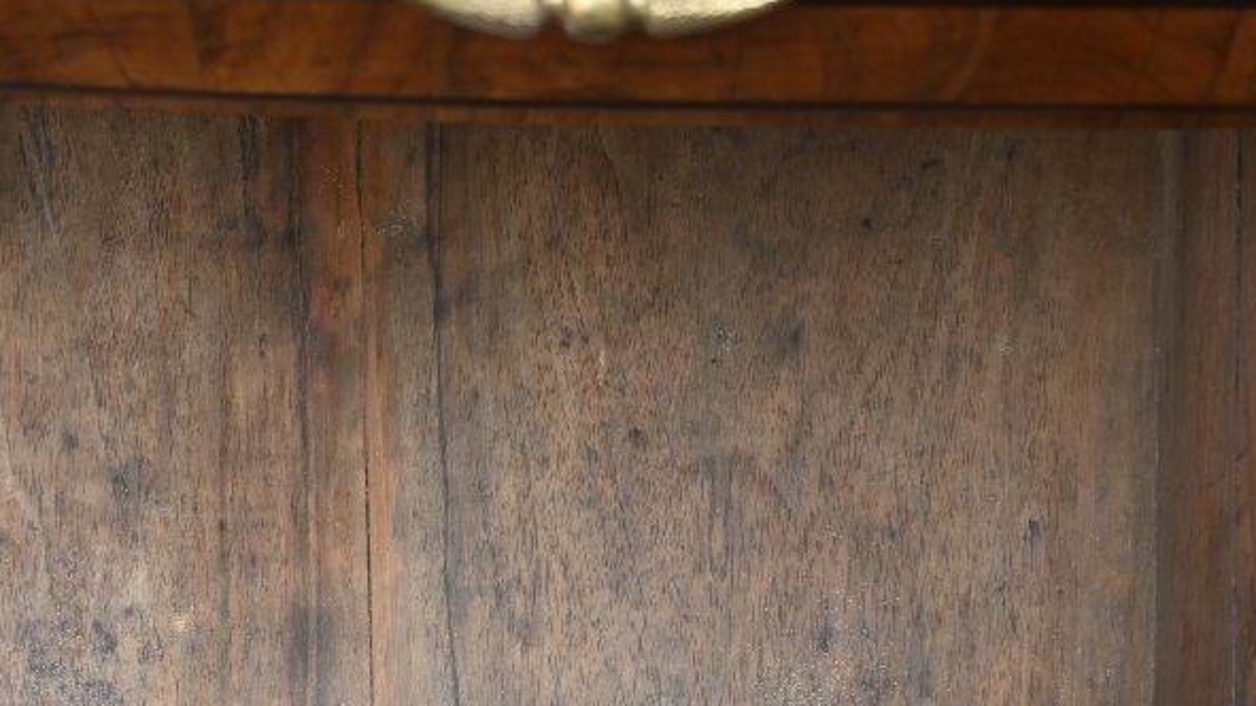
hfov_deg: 24.9
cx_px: 321
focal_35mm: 85
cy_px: 812
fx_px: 2817
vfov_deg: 13.9
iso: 400
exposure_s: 1/200
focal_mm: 26.5
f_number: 3.8
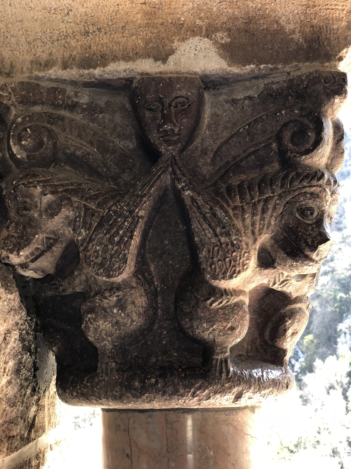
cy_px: 234
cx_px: 176
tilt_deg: +11.9
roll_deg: +1.5
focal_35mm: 52
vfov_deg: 36.8
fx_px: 703
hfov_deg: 28.0
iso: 32
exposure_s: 1/60
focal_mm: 6
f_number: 2.4
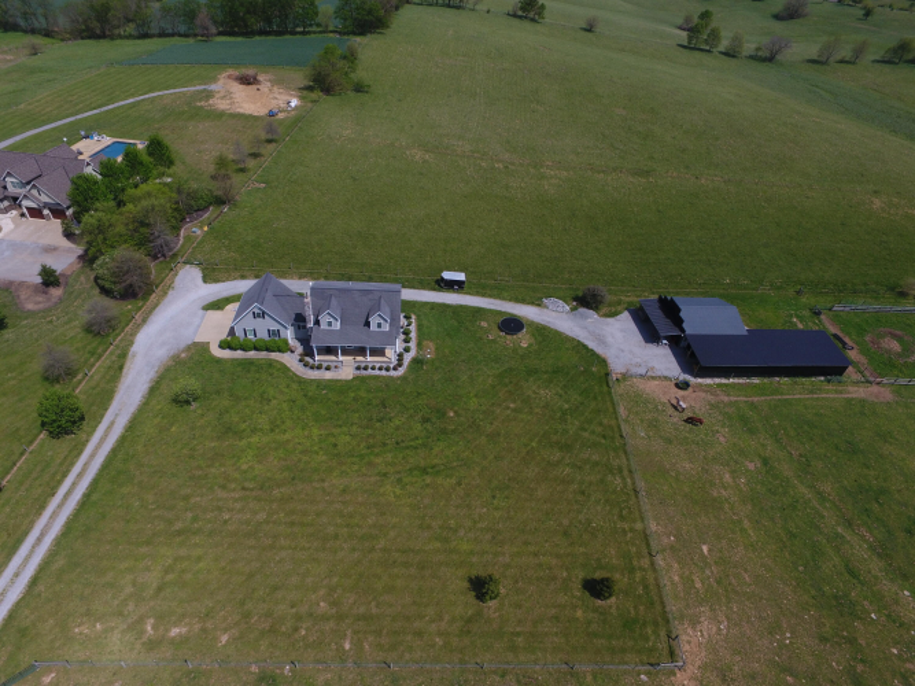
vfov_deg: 66.0
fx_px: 529
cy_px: 343
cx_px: 458
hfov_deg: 81.8
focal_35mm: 20
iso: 100
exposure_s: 1/1433
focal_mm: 3.61
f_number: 2.8
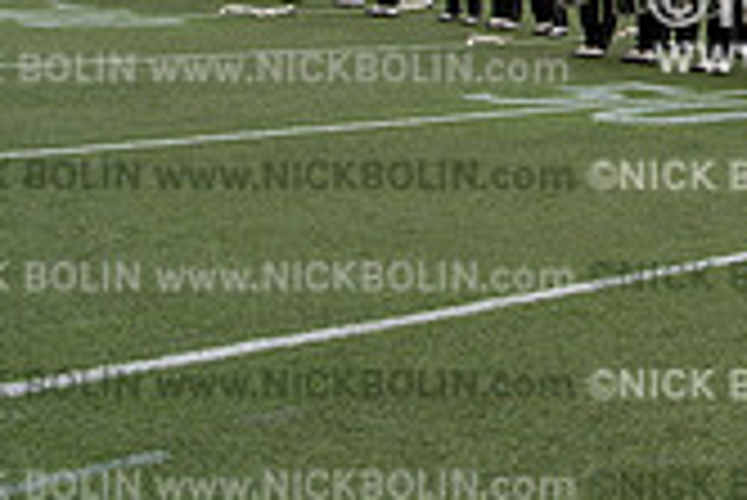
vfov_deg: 15.6
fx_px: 1744
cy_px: -137
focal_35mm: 84
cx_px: 932
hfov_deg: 22.1
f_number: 3.5
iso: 250
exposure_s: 1/800
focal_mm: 24
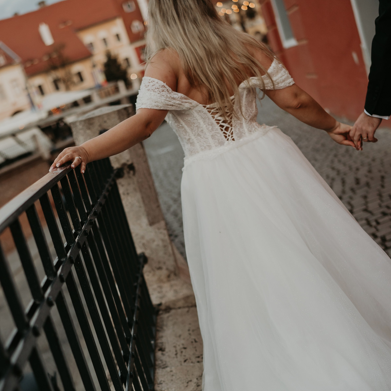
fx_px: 652
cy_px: 310
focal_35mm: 51
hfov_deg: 33.4
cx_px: 187
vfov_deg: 32.5
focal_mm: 35
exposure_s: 1/400
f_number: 1.8
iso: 320
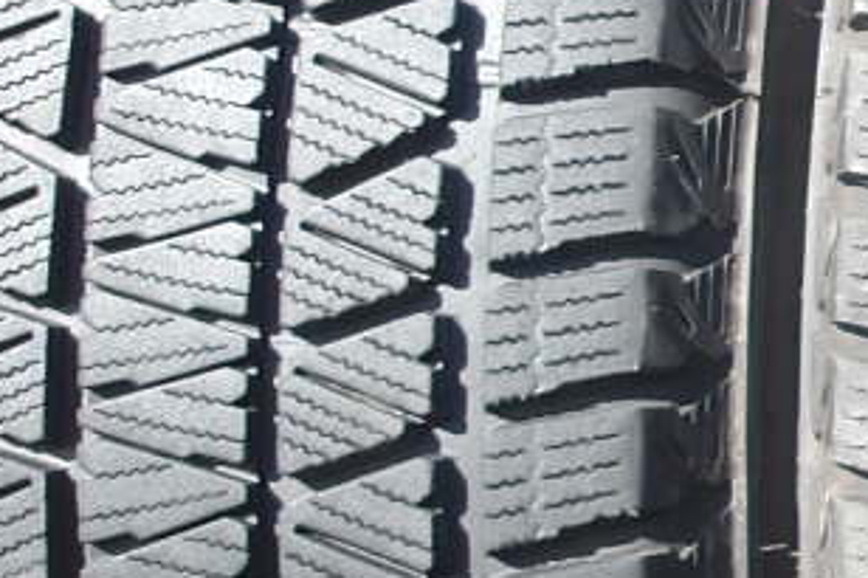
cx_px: 1874
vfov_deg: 9.4
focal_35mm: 146
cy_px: 367
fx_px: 3518
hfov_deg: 12.1
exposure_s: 1/202
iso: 100
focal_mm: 4.9
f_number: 3
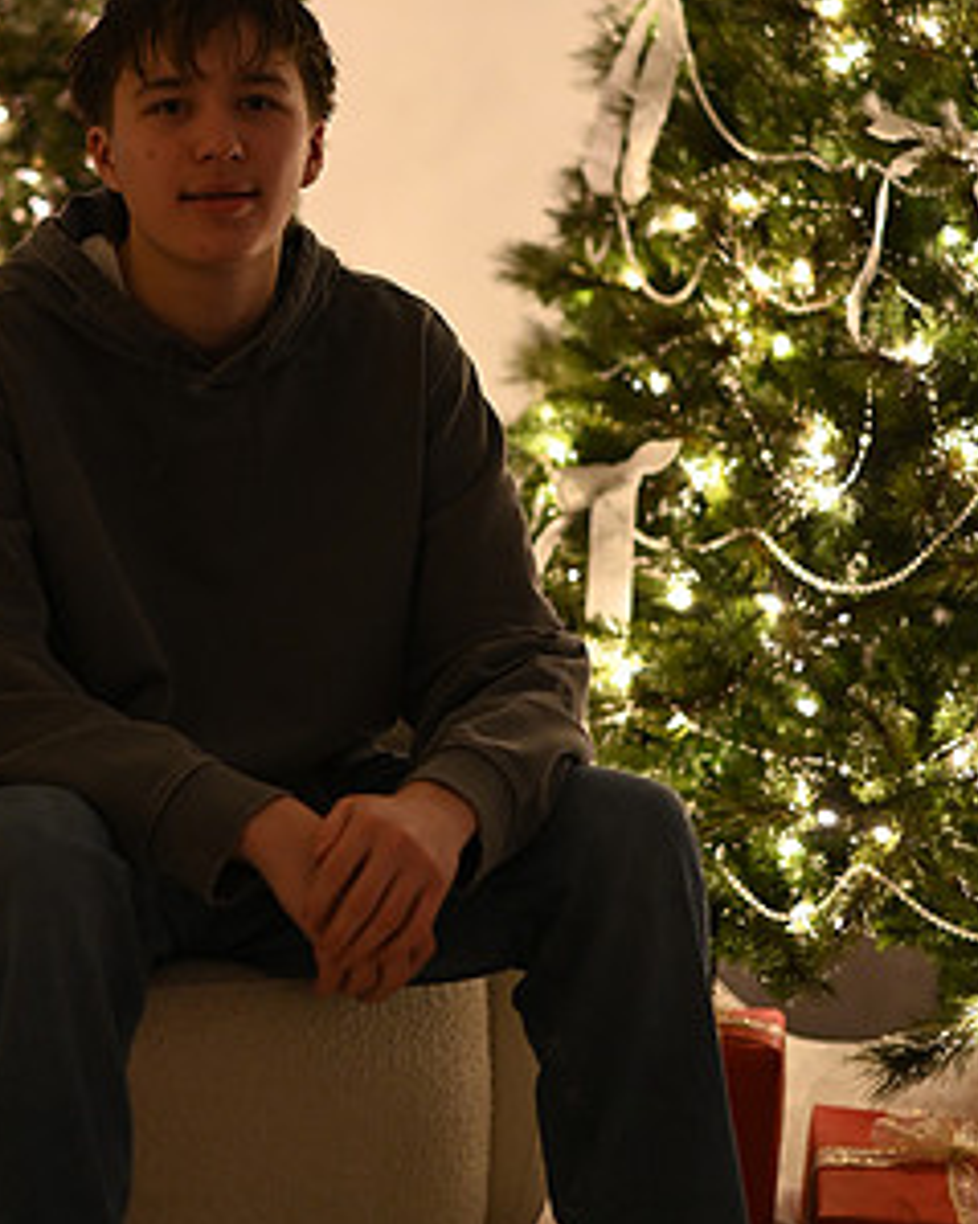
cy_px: 397
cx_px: 303
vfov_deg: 21.0
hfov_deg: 16.8
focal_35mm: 91
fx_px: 3294
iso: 1600
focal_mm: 50
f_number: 1.8
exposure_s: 1/100
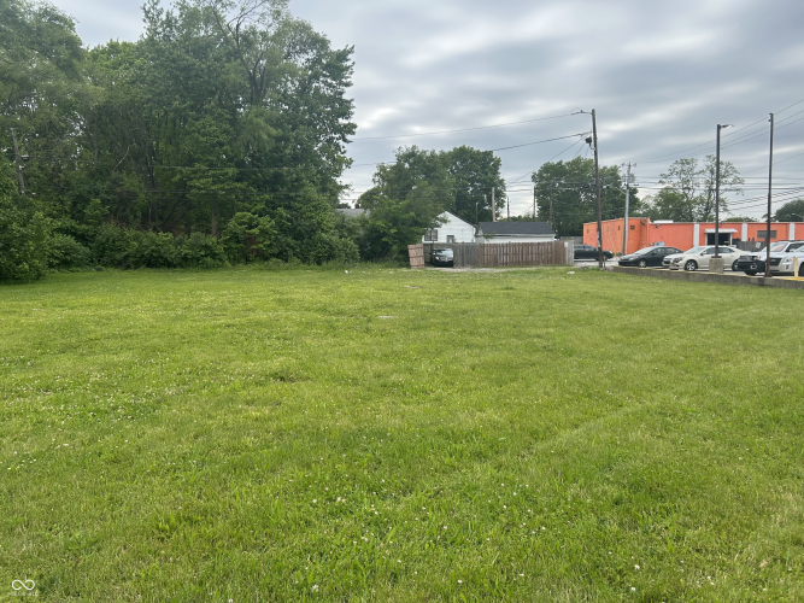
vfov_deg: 53.0
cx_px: 402
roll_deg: +2.4
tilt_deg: -4.9
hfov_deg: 67.3
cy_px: 302
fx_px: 604
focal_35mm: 26
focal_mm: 5.7
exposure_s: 1/1575
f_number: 1.5
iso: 50
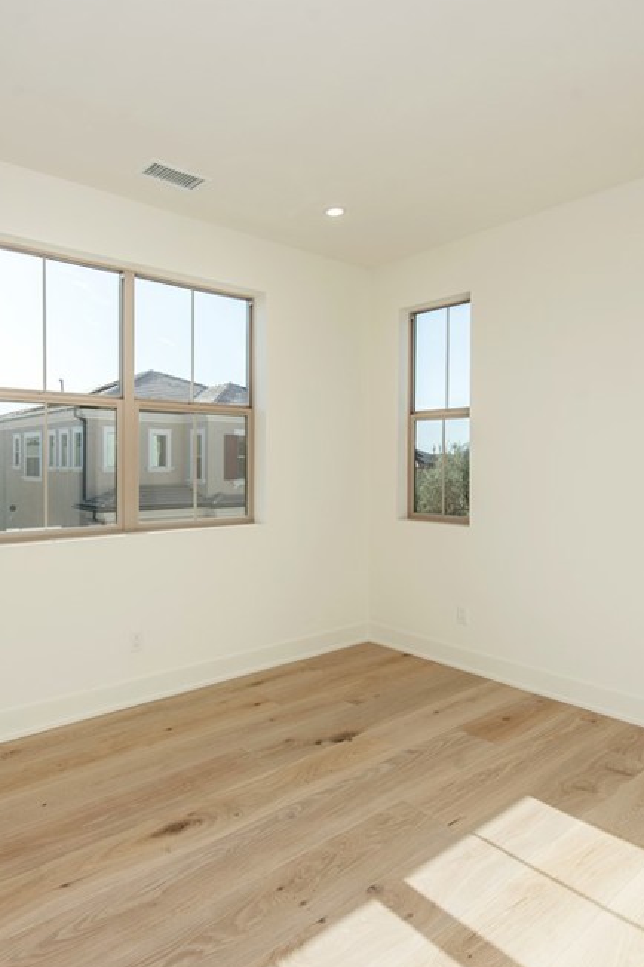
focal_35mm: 22
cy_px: 472
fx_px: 591
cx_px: 249
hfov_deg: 56.6
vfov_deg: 78.6
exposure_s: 1/200
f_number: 8
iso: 100
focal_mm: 14
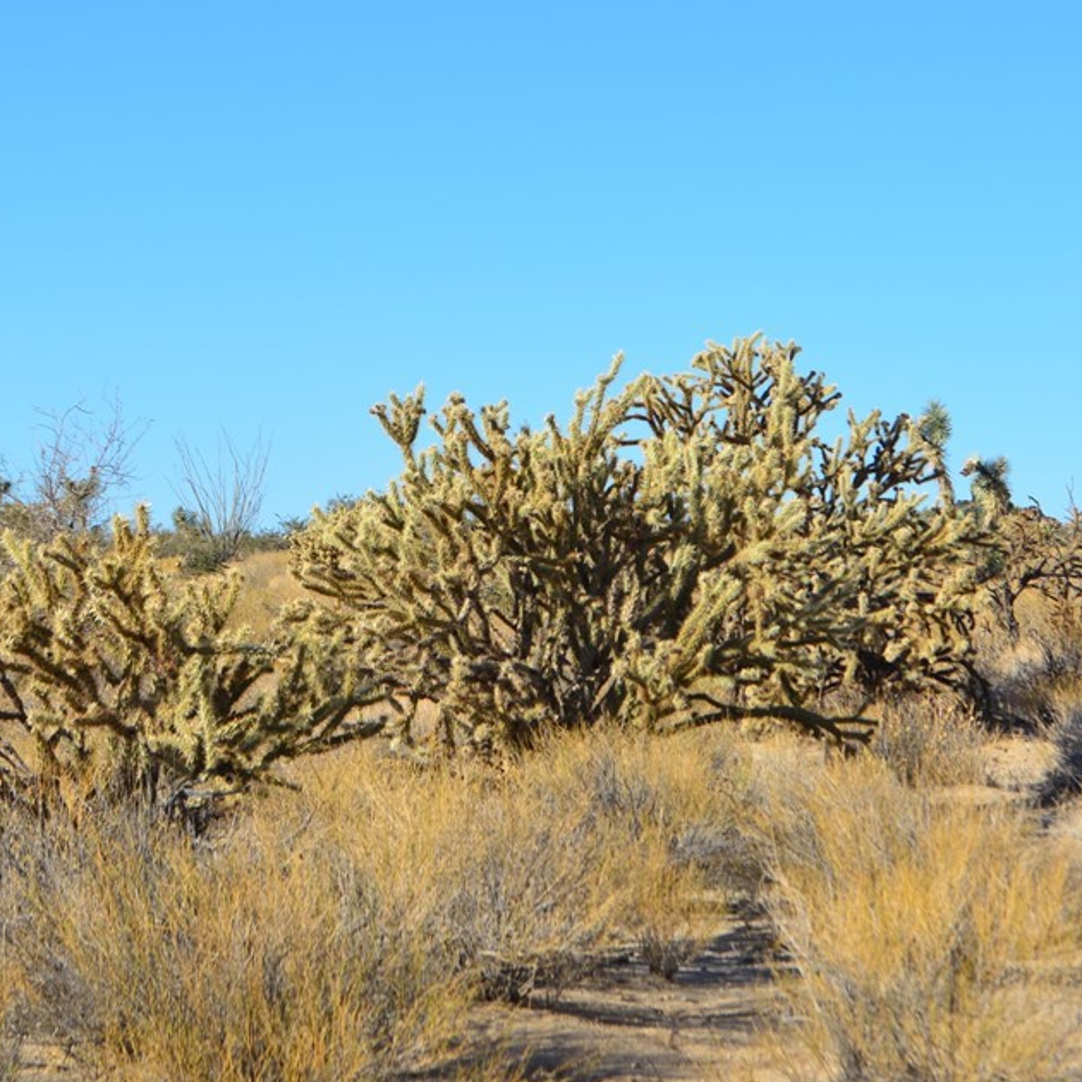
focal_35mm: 121
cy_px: 501
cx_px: 744
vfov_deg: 14.4
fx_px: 4269
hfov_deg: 14.4
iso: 200
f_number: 10
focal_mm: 55
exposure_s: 1/320
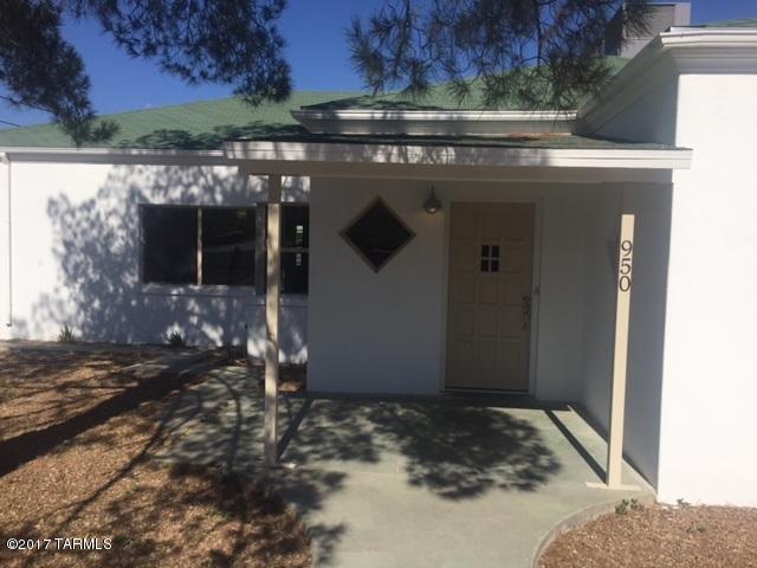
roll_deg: -2.0
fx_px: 634
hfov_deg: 61.7
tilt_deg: -3.9
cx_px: 378
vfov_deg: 48.2
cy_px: 284
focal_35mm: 29
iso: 32
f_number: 2.2
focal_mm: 4.15
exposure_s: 1/3049
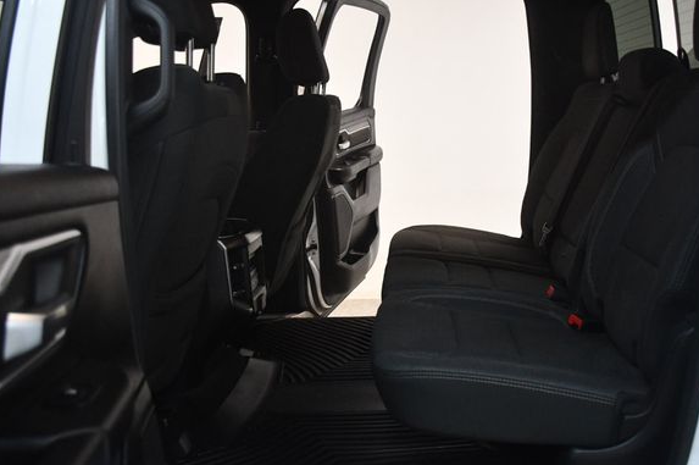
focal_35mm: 38
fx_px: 737
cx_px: 383
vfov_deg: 35.0
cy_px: 258
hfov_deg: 50.7
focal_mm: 23
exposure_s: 1/125
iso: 2800
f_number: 3.8
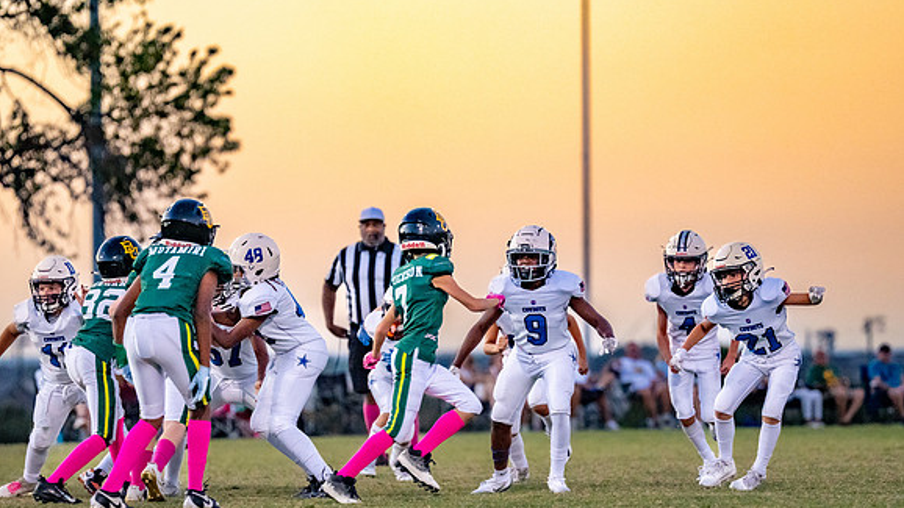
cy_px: 299
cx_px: 485
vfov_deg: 4.5
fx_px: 6519
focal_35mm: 272
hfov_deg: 7.9
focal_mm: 200
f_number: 2.8
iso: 4000
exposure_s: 1/1600
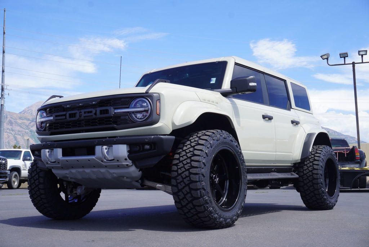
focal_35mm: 45
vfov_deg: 29.9
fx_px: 461
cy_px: 124
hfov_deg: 43.6
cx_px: 184
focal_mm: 30
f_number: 9
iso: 100
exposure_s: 1/125
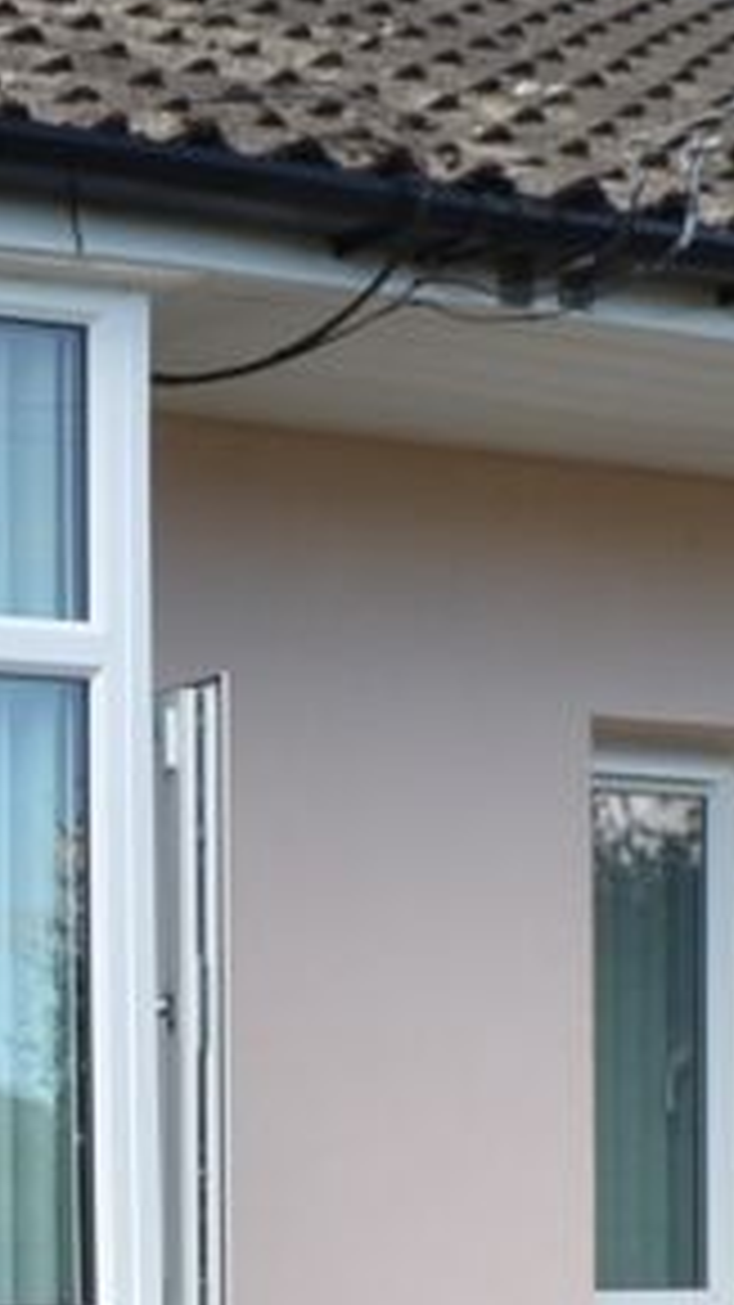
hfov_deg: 8.4
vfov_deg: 18.6
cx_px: -1747
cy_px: 1433
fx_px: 3843
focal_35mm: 111
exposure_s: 1/125
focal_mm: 10
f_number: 5.6
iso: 110
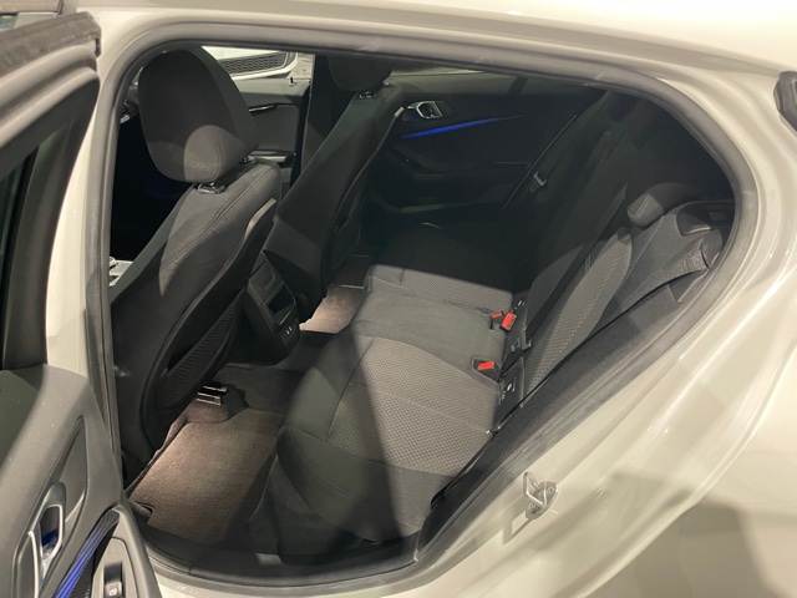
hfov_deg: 67.3
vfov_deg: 53.1
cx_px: 398
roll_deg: +1.0
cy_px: 299
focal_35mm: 26
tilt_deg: -32.3
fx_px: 599
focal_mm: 4.2
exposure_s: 1/33
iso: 640
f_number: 1.6
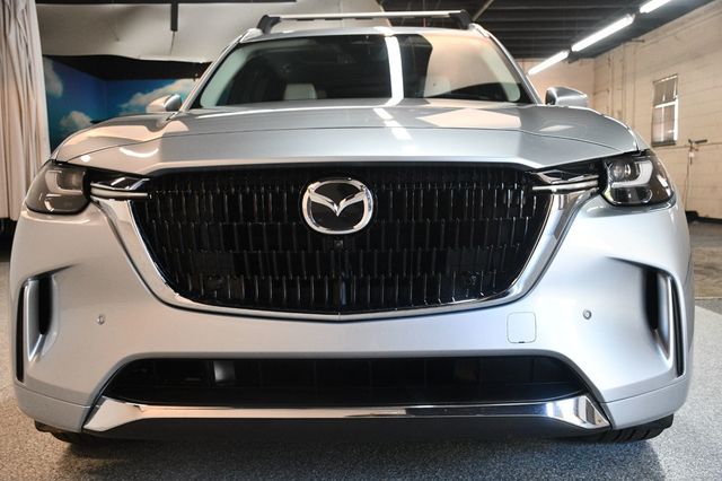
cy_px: 240
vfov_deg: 34.2
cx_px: 361
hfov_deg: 49.6
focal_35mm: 39
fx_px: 782
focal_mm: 26
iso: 1600
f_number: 3.8
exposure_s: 1/125
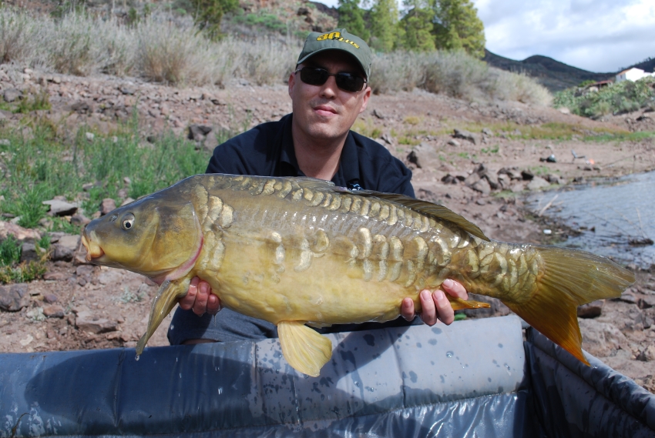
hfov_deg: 57.2
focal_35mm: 33
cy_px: 219
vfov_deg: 40.1
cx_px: 328
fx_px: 601
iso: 100
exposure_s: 1/200
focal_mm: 22
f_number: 7.1
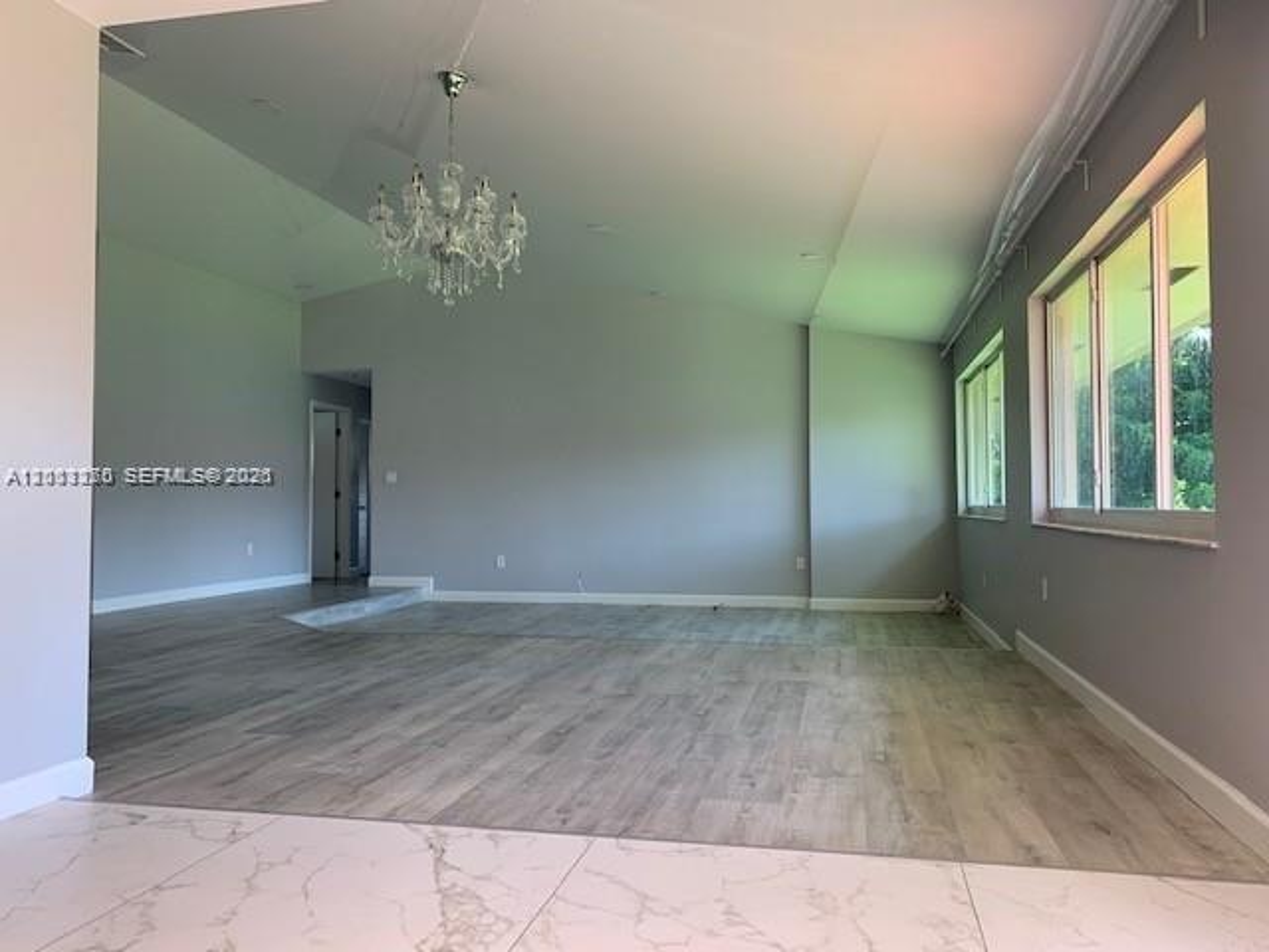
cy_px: 476
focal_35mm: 26
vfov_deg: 53.1
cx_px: 634
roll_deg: +0.9
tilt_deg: +2.2
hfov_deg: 67.3
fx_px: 953
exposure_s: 1/120
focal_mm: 4.25
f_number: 1.8
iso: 80
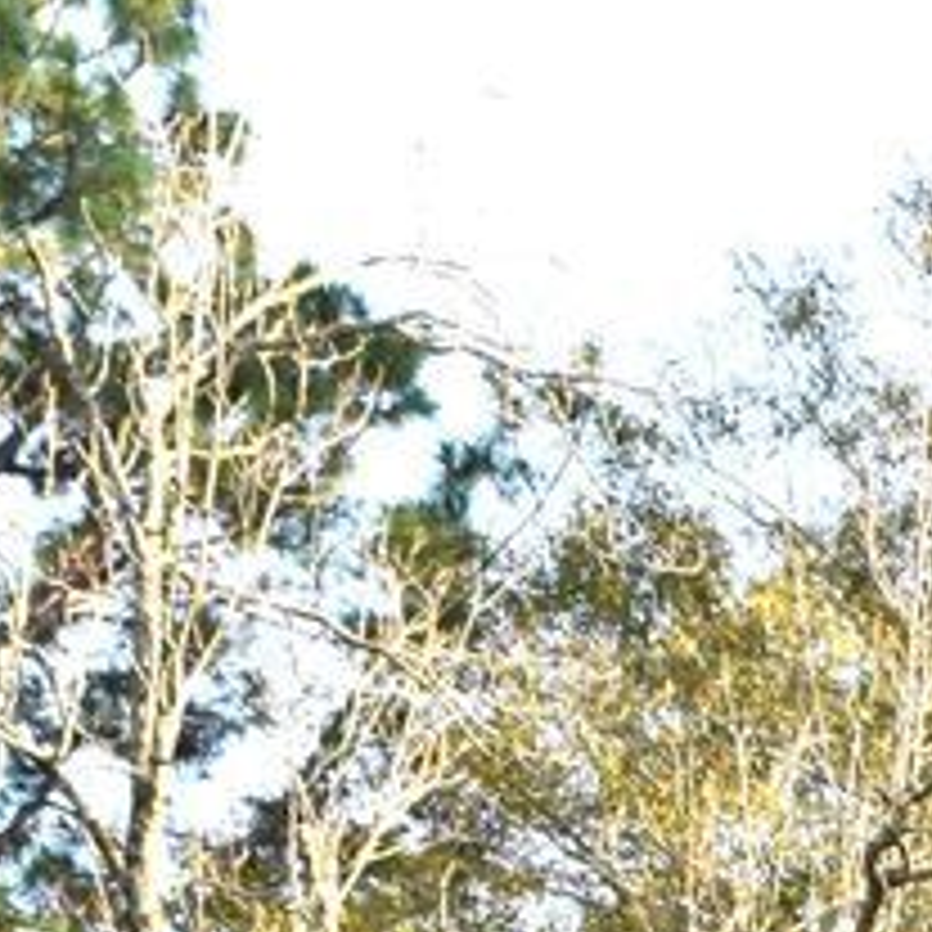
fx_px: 5057
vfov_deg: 9.7
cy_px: 1954
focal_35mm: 166
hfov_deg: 10.0
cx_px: 1585
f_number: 5.6
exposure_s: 1/125
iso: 140
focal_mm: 18
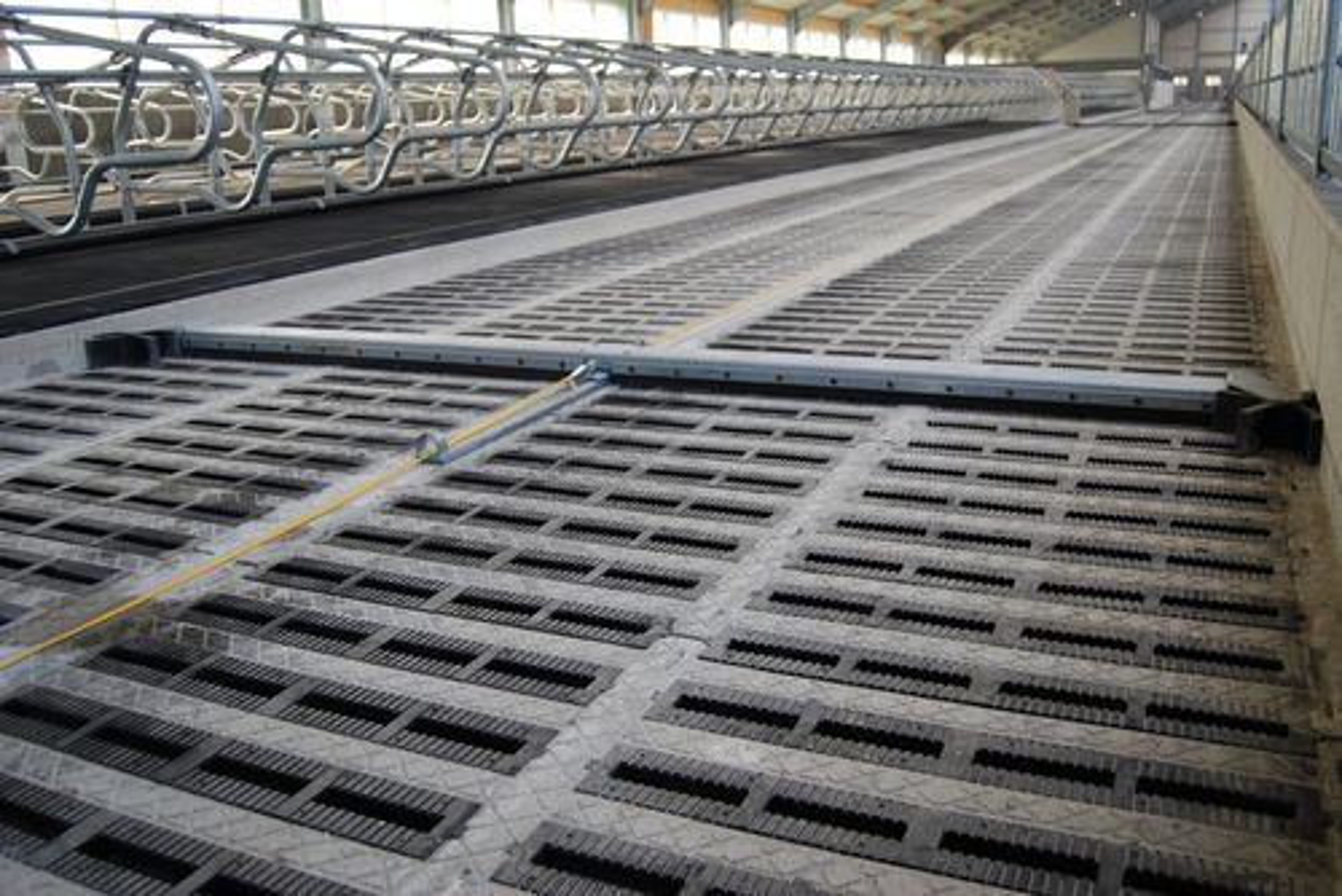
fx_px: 1119
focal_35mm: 30
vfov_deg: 43.7
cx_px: 671
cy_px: 448
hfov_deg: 61.9
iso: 200
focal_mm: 20
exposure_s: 1/60
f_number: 4
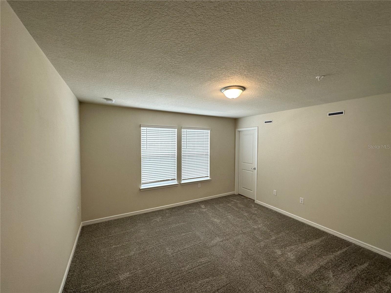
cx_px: 196
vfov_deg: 85.7
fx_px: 158
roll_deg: -0.4
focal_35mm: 14
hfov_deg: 102.1
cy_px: 146
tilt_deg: -2.1
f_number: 2.2
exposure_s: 1/120
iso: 160
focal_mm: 2.22
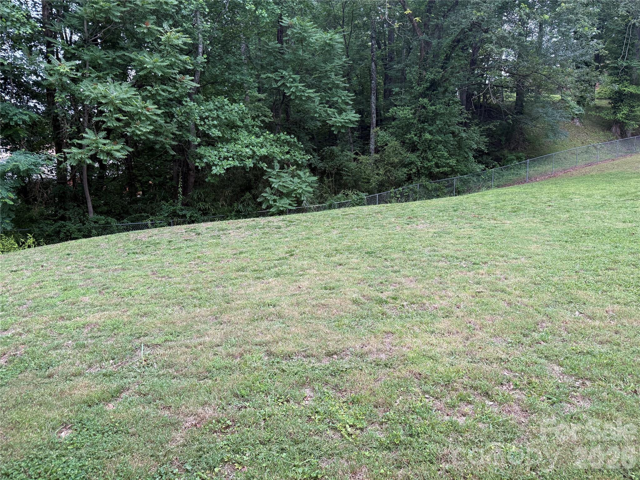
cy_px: 240
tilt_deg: -12.1
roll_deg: +1.1
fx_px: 444
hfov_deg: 71.6
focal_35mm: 24
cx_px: 320
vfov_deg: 56.8
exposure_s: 1/121
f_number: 1.78
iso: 160
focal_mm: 6.76
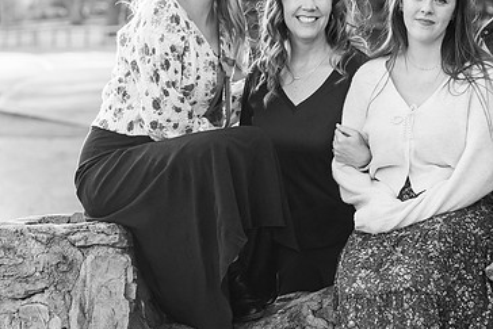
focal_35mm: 164
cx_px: 391
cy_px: 118
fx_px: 2247
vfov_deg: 8.4
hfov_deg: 12.5
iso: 2000
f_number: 5
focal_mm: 103
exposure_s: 1/500
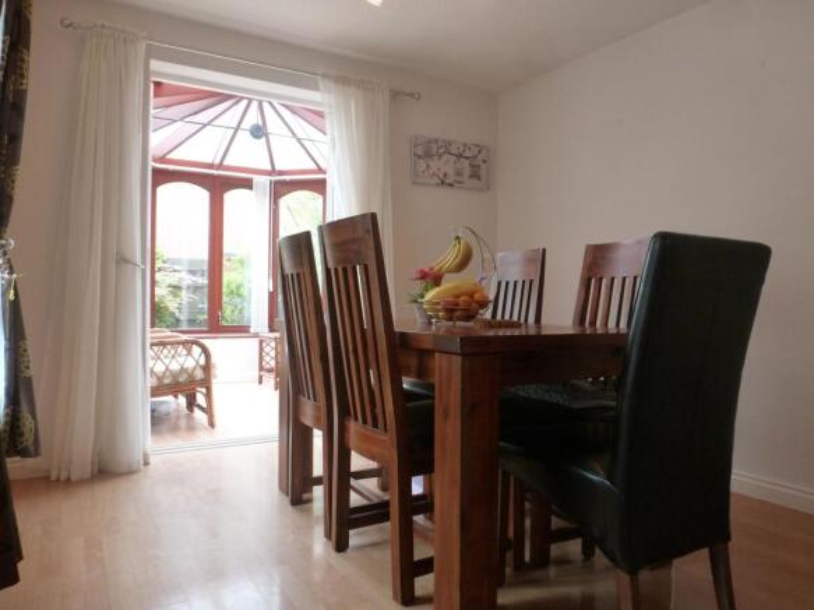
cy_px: 305
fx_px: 564
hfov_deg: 71.6
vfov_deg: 56.8
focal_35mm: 24
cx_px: 407
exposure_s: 1/60
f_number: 3.3
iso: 400
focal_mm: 4.3
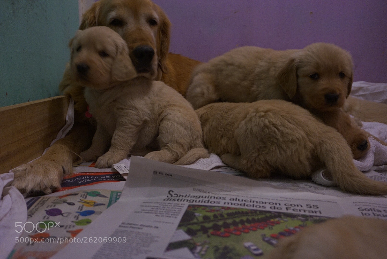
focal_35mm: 32
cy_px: 130
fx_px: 339
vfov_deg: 41.8
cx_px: 194
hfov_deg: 59.5
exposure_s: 1/13
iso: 800
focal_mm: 21
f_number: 4.5
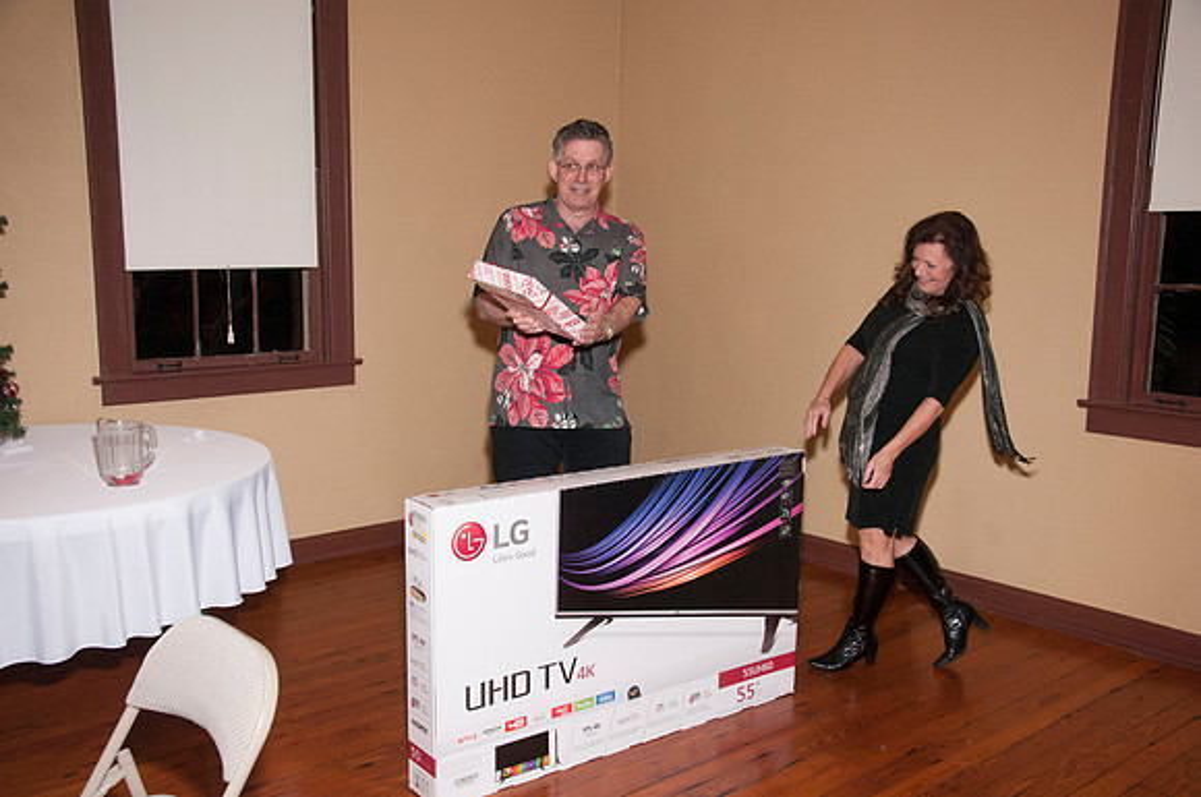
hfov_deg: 57.3
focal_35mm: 33
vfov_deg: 39.9
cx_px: 600
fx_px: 1099
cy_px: 398
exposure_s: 1/80
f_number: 5.6
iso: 800
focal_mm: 22
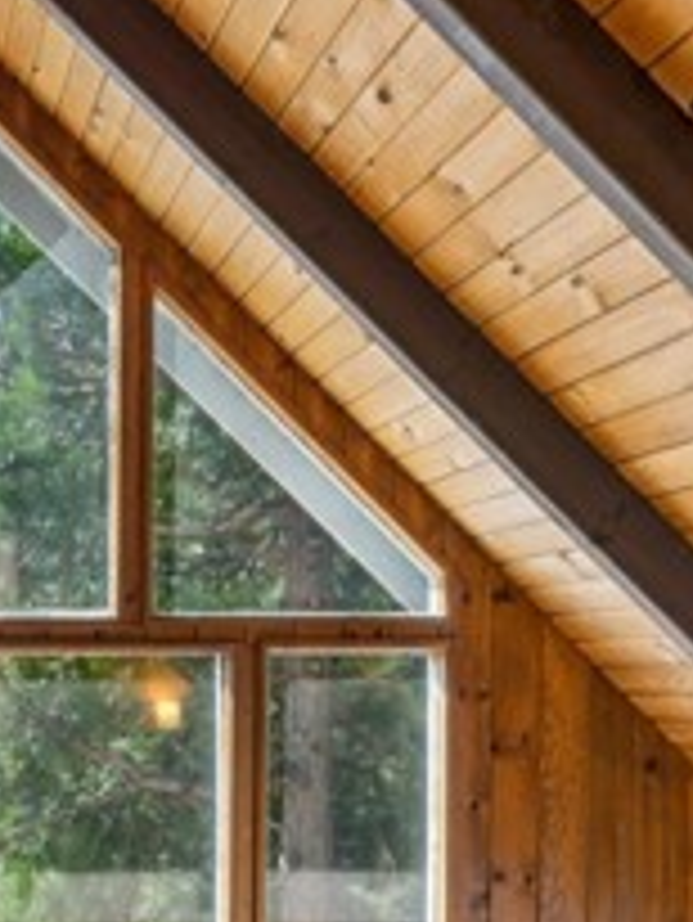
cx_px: -94
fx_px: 1304
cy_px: 702
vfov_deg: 37.9
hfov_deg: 27.0
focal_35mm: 49
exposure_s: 1/2
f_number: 13
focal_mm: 16.3
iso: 100
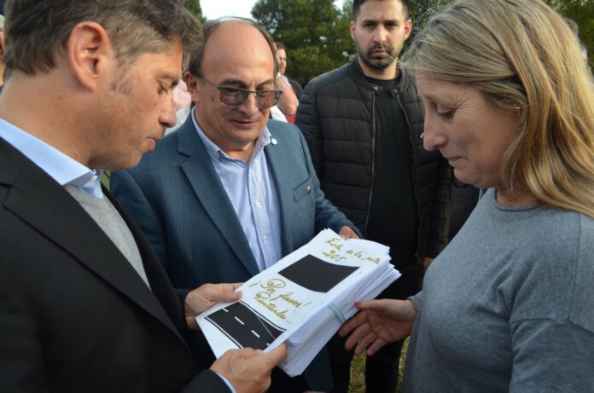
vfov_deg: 47.7
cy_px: 196
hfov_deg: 67.5
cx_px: 297
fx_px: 445
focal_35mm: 27
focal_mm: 18
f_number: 6.3
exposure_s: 1/160
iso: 200
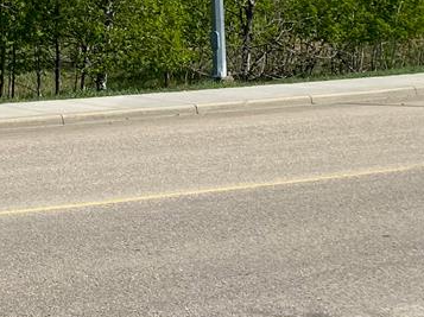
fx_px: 1285
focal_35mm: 105
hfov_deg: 15.6
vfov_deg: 13.4
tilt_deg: +5.9
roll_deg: -1.6
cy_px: -126
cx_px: -372
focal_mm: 4.25
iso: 32
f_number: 1.8
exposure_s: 1/3300
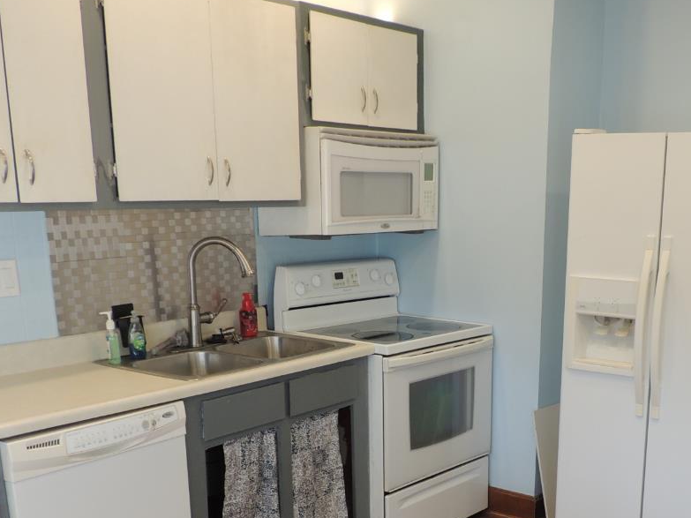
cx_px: 485
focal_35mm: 46
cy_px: 441
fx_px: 918
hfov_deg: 40.5
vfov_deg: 30.5
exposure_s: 1/40
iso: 100
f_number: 3
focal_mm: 4.3
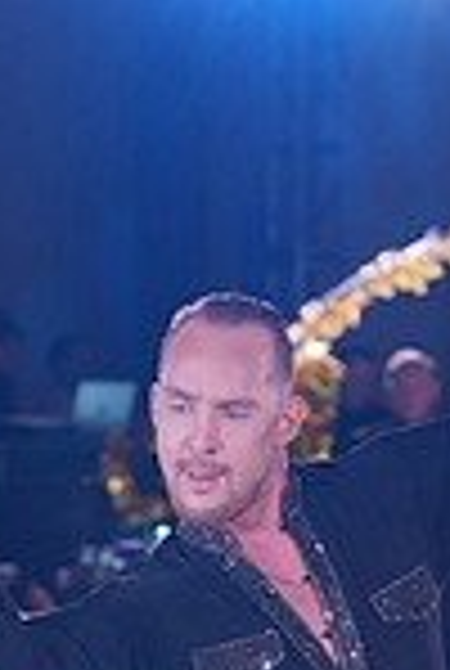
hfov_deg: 4.0
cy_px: 935
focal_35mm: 342
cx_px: 110
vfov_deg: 6.0
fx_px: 6382
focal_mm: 88
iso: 1250
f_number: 4
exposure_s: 1/400
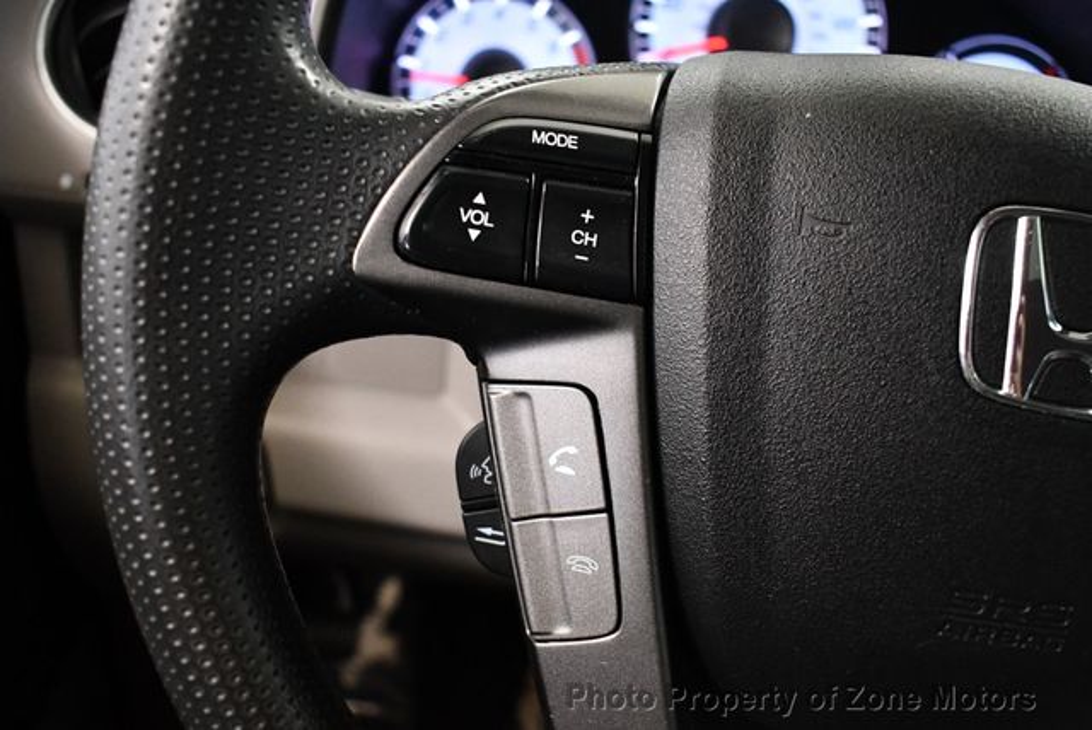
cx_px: 546
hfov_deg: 53.1
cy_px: 365
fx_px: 1093
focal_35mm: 36
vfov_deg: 36.9
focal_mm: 18
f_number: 3.5
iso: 3200
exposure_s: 1/80
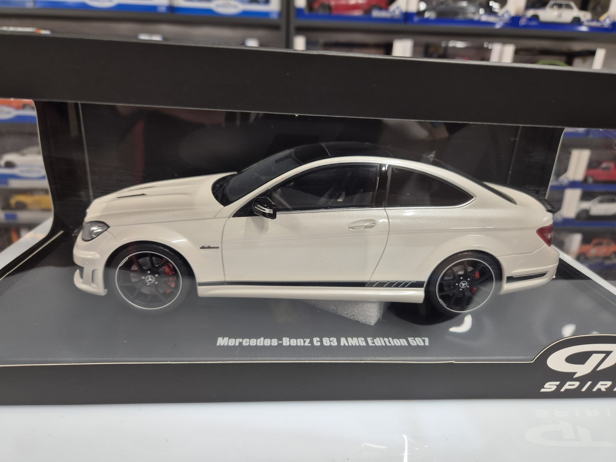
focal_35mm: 23
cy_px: 231
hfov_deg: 73.9
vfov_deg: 58.9
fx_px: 409
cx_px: 308
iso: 160
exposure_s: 1/100
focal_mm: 5.4
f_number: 1.8
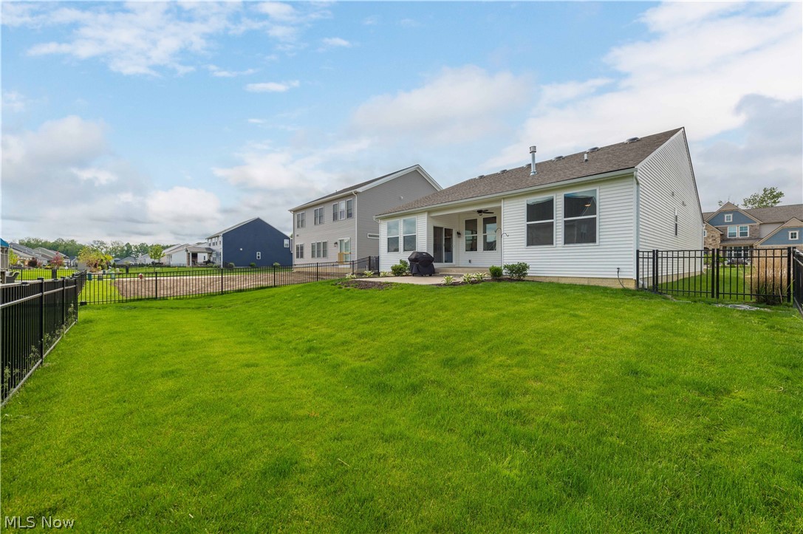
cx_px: 402
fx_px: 312
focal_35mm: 14
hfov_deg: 104.3
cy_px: 267
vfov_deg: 81.1
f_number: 9
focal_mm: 14
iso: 100
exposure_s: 1/320
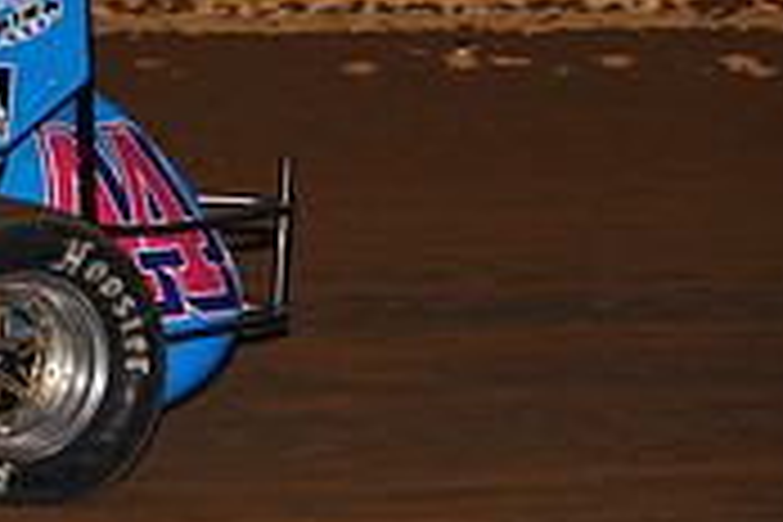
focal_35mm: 568
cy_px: 126
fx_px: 12353
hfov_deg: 3.6
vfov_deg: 2.4
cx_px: -432
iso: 640
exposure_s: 1/250
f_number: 7.1
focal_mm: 170
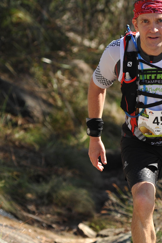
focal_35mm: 381
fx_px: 2575
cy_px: 203
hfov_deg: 3.6
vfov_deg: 5.4
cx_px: 118
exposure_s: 1/800
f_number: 5.6
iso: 400
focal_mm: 185
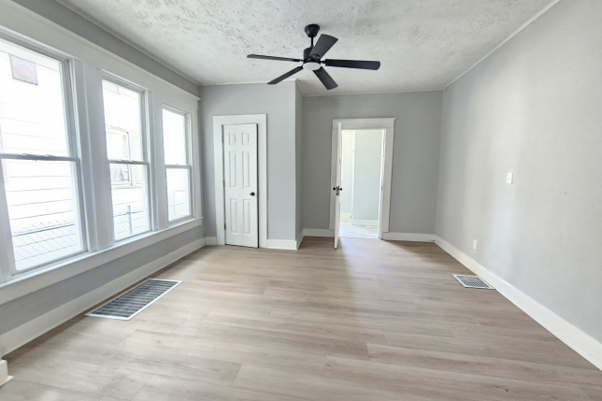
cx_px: 293
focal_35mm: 14
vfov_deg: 81.2
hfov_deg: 104.2
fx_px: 234
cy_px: 201
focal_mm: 2.2
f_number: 2.2
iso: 640
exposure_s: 1/30
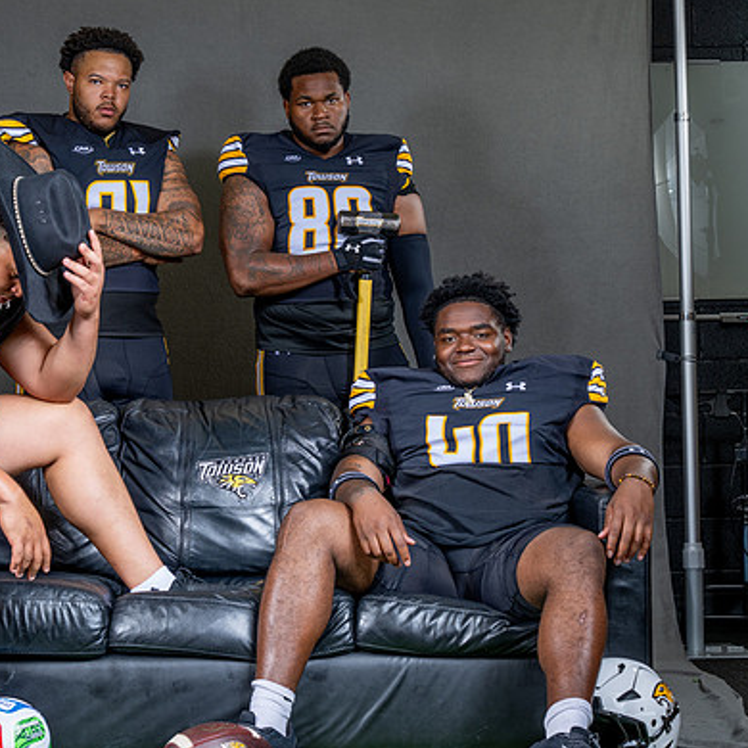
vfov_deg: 20.6
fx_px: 2054
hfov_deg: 20.6
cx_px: 291
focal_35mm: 84
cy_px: 417
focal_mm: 56
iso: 100
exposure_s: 1/100
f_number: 5.6
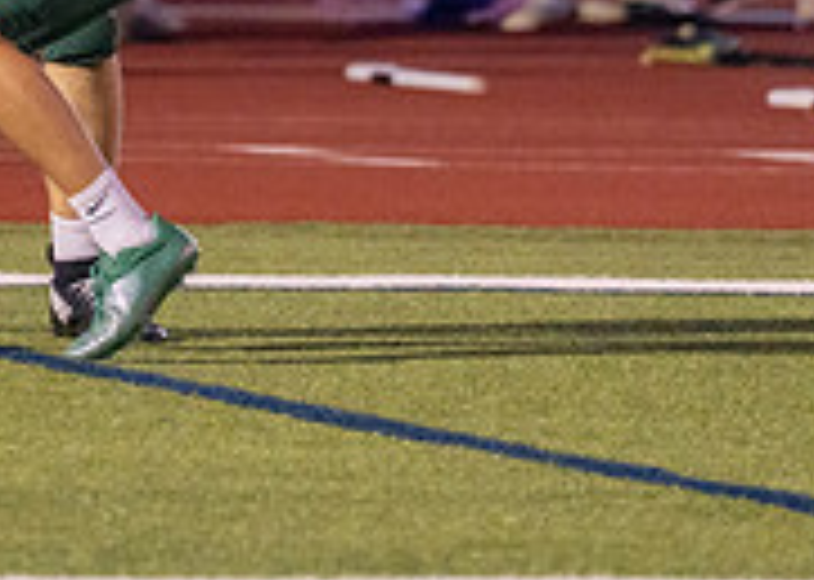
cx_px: -28
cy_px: -445
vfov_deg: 1.8
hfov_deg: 2.5
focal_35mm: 793
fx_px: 18319
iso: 1600
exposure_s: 1/1000
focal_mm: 188
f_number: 2.8
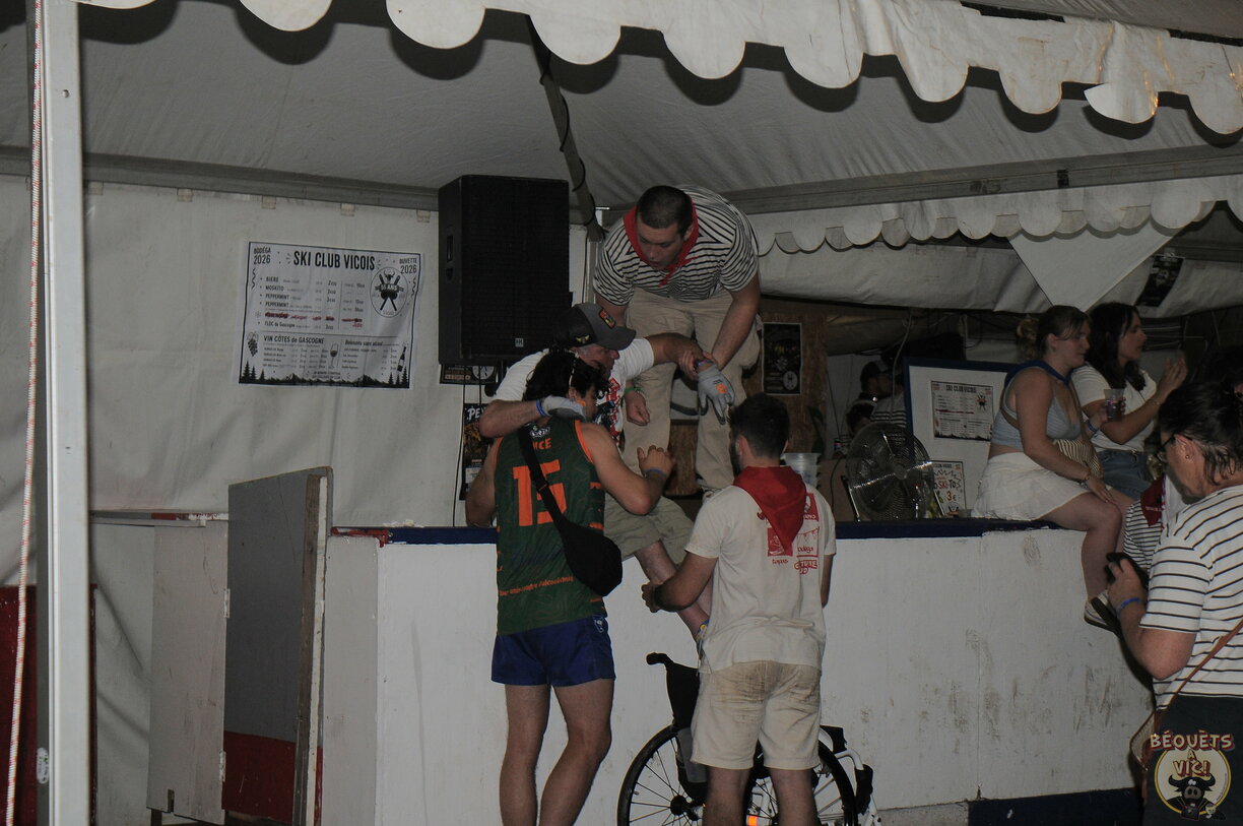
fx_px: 2586
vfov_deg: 18.1
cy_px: 413
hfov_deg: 27.0
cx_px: 622
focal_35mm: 75
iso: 450
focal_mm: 50
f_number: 4.5
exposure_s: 1/60
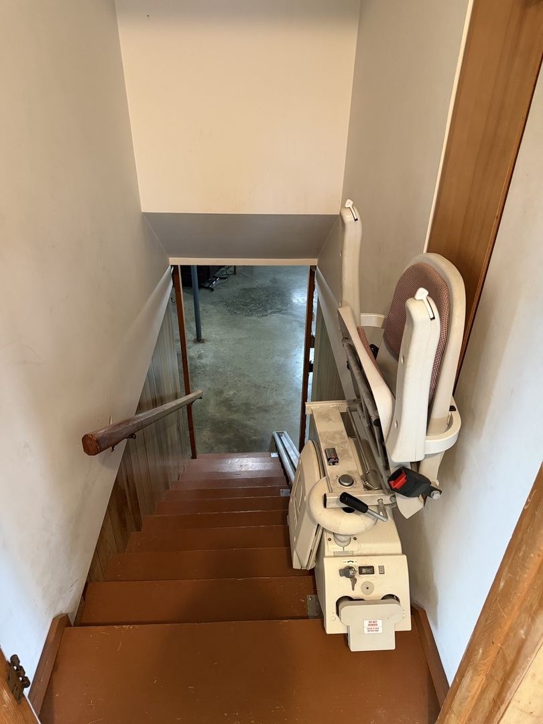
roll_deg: -1.2
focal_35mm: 24
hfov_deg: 56.8
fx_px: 502
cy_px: 362
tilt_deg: -33.3
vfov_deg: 71.6
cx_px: 272
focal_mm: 6.76
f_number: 1.78
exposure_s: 1/60
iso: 640
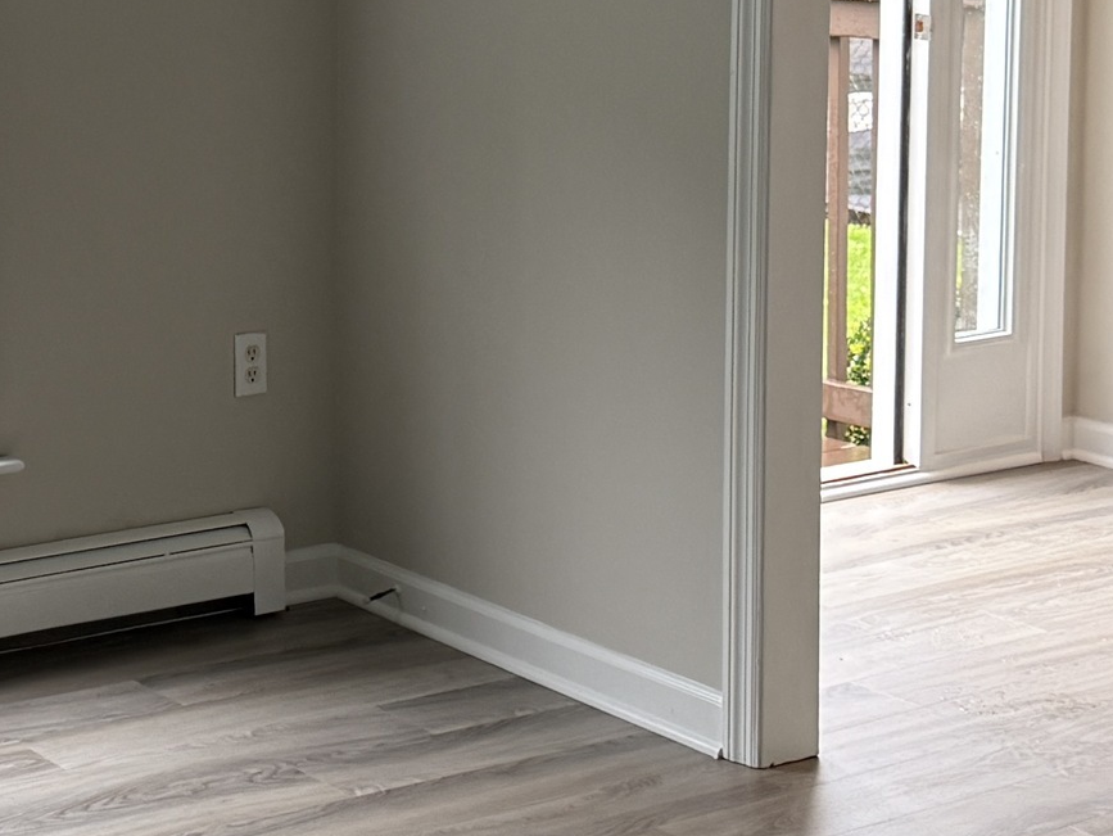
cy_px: 65
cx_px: -166
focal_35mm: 85
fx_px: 2734
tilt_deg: -4.5
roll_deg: +0.4
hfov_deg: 21.6
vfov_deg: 17.1
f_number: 1.78
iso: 160
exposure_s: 1/120
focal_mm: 6.76
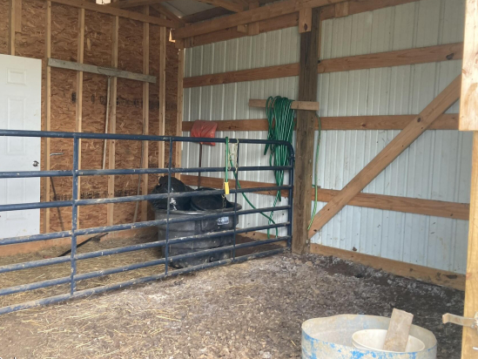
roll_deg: -2.1
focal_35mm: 34
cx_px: 206
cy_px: 164
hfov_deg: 53.8
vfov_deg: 41.8
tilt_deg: -3.6
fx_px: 470
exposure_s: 1/60
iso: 64
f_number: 1.8
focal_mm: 3.99
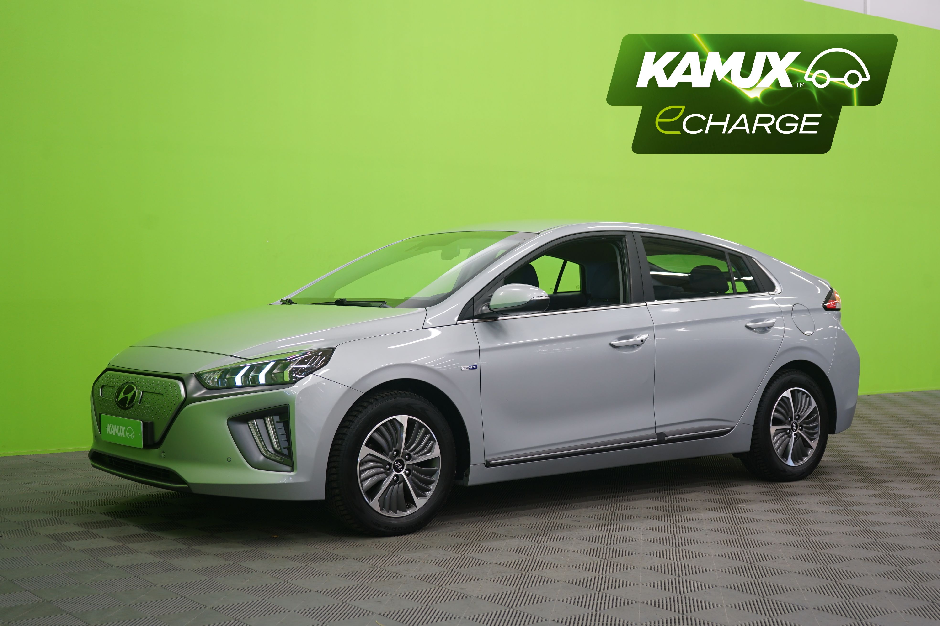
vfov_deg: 28.6
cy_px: 313
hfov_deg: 41.9
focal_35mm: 47
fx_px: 1227
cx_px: 470
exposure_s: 1/8
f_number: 5
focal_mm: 47
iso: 400
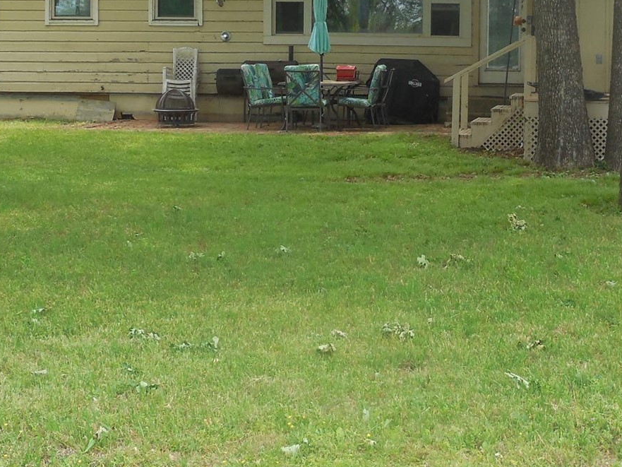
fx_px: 1671
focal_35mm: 93
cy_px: 154
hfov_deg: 20.9
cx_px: 455
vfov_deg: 15.9
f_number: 3.6
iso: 125
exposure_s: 1/320
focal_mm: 7.1
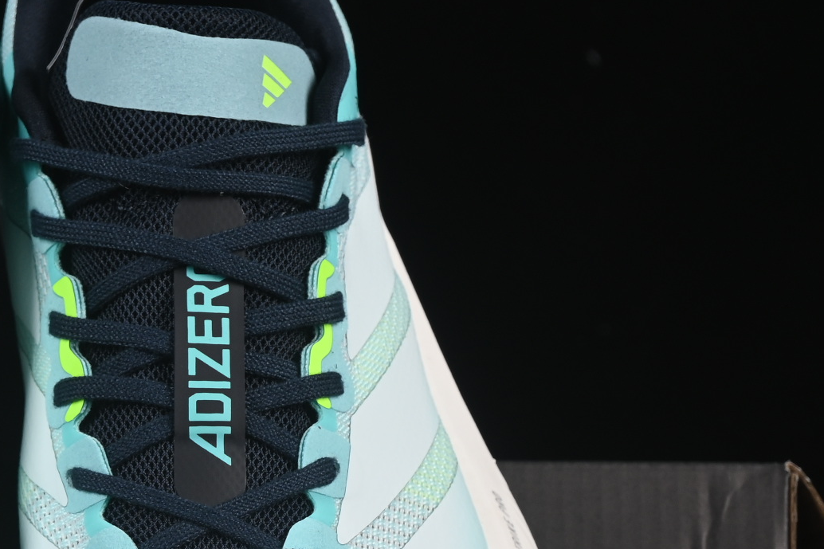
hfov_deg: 10.1
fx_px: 4623
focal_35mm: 202
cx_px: 16
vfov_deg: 6.8
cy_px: 538
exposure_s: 1/80
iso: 160
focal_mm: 50
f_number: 8
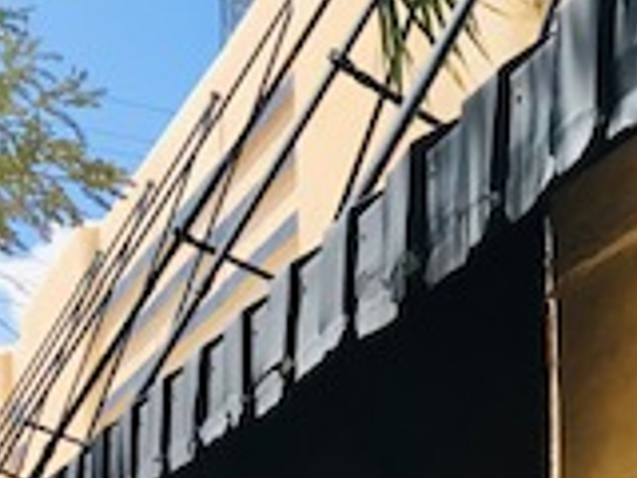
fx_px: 2061
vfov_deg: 11.9
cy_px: 936
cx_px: 912
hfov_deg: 16.3
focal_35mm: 112
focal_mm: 3.99
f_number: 1.8
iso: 20
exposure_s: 1/1064
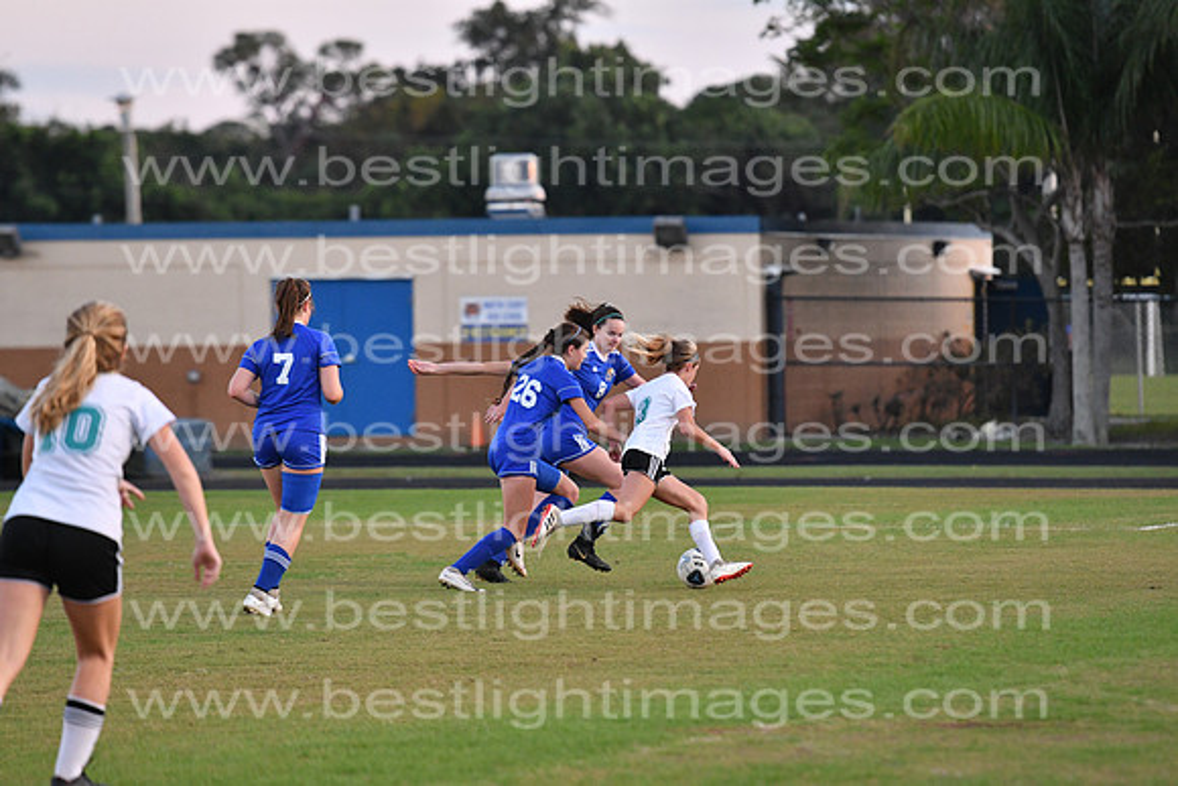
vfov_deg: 5.0
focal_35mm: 278
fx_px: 9082
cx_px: 589
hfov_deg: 7.4
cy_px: 393
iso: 1600
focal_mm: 185
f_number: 4
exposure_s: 1/1250
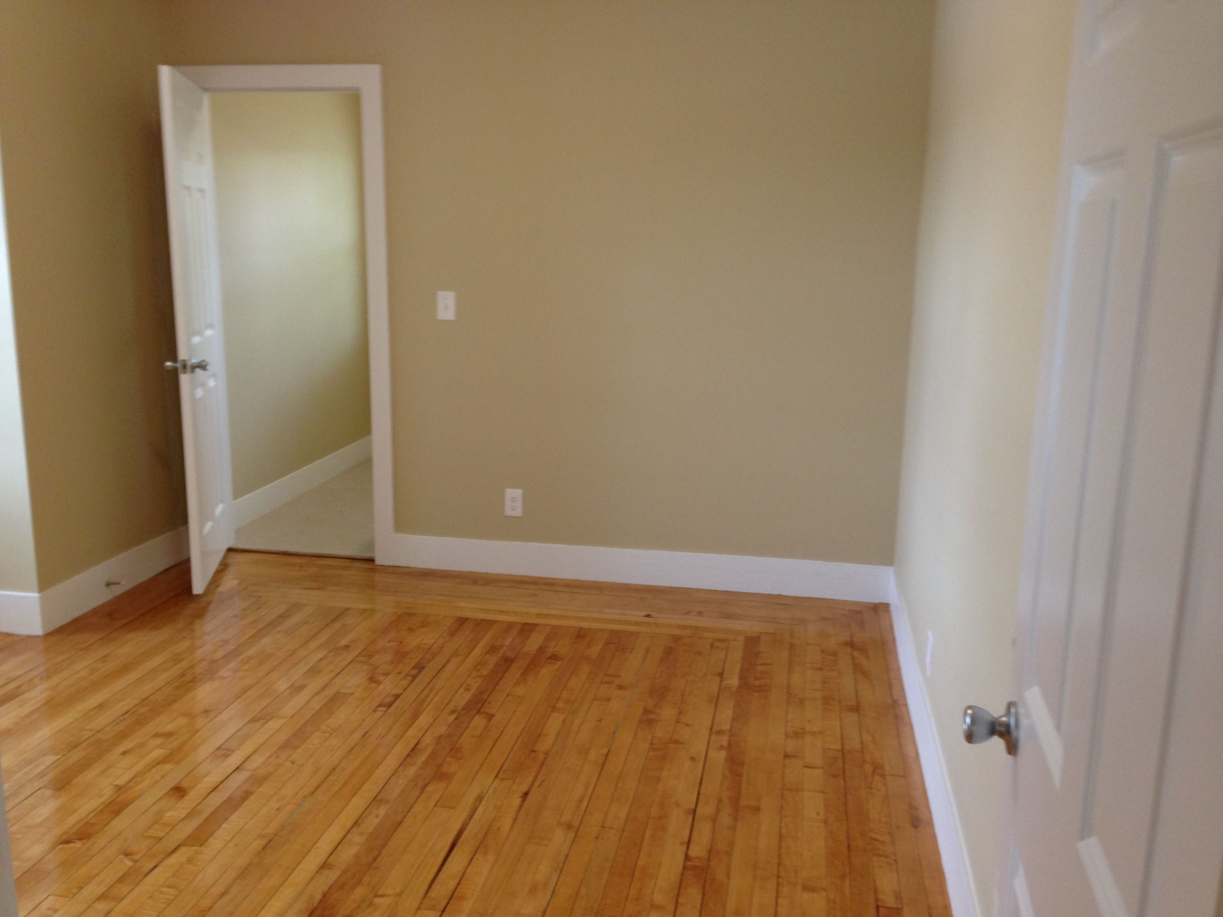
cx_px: 612
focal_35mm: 33
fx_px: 1166
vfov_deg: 42.9
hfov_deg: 55.4
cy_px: 458
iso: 100
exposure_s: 1/20
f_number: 2.4
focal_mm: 4.12
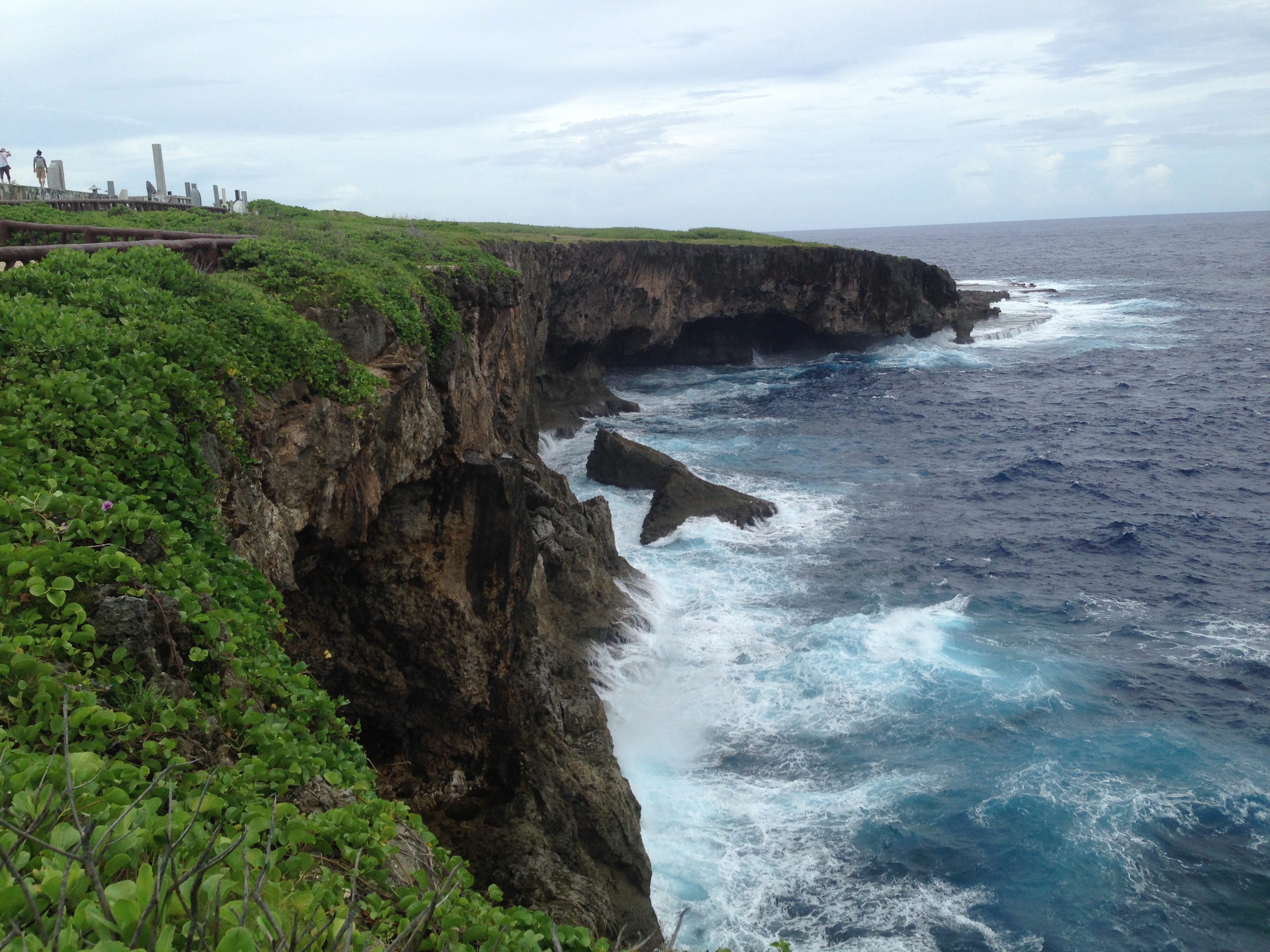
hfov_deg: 55.4
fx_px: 1211
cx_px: 635
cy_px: 476
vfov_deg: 42.9
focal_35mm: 33
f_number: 2.4
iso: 50
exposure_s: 1/1550
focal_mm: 4.12
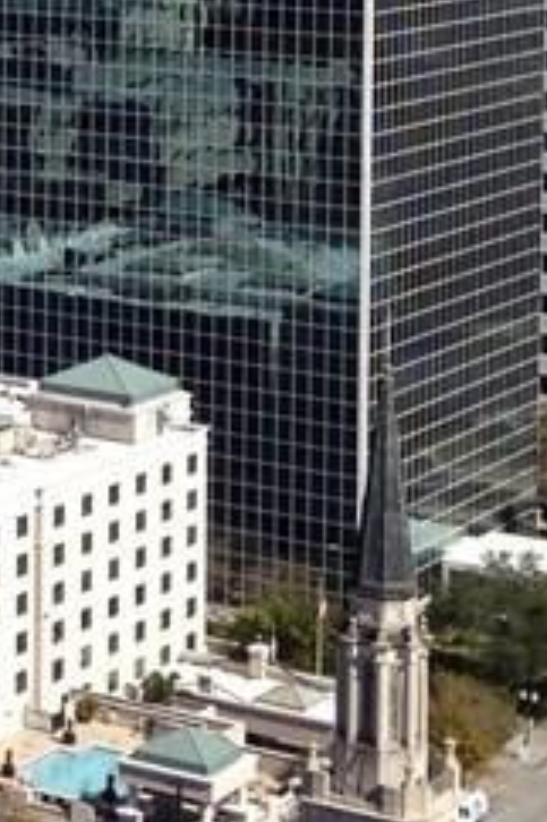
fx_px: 3515
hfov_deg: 8.5
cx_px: -499
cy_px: -194
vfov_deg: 13.0
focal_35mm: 154
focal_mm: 4.28
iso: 64
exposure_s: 1/2045
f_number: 2.4
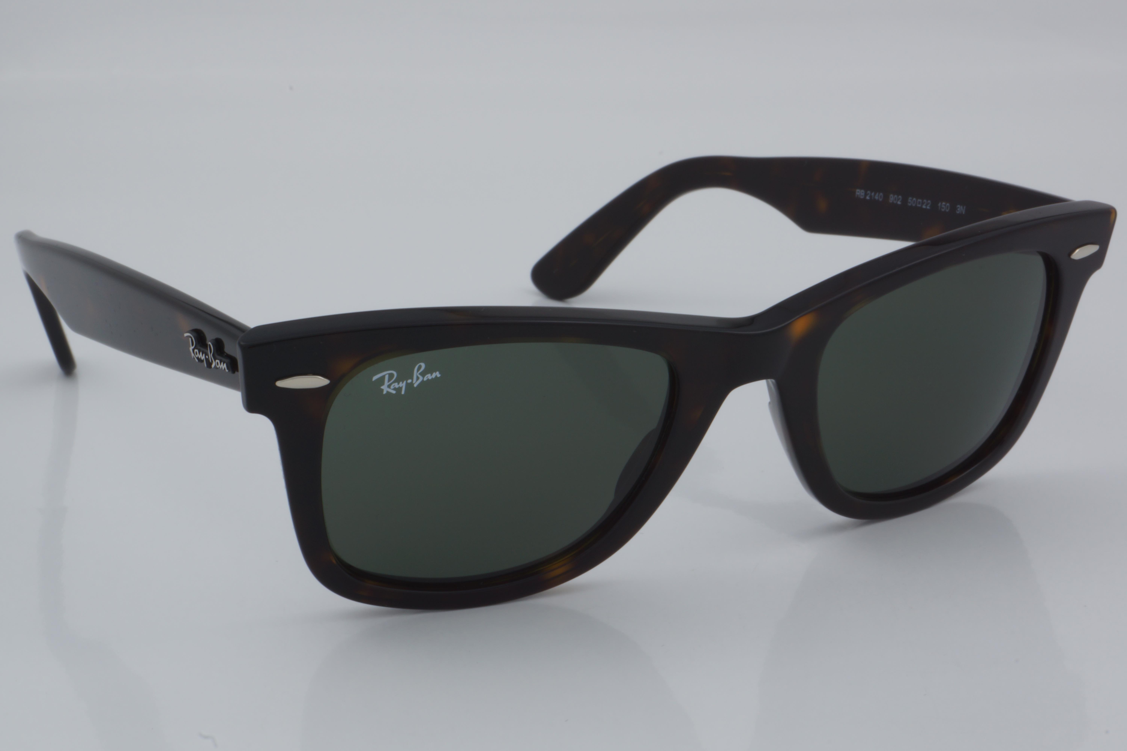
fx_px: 2348
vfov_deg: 18.2
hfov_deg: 27.0
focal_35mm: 75
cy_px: 376
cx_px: 564
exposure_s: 1/4
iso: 100
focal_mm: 50
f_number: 32
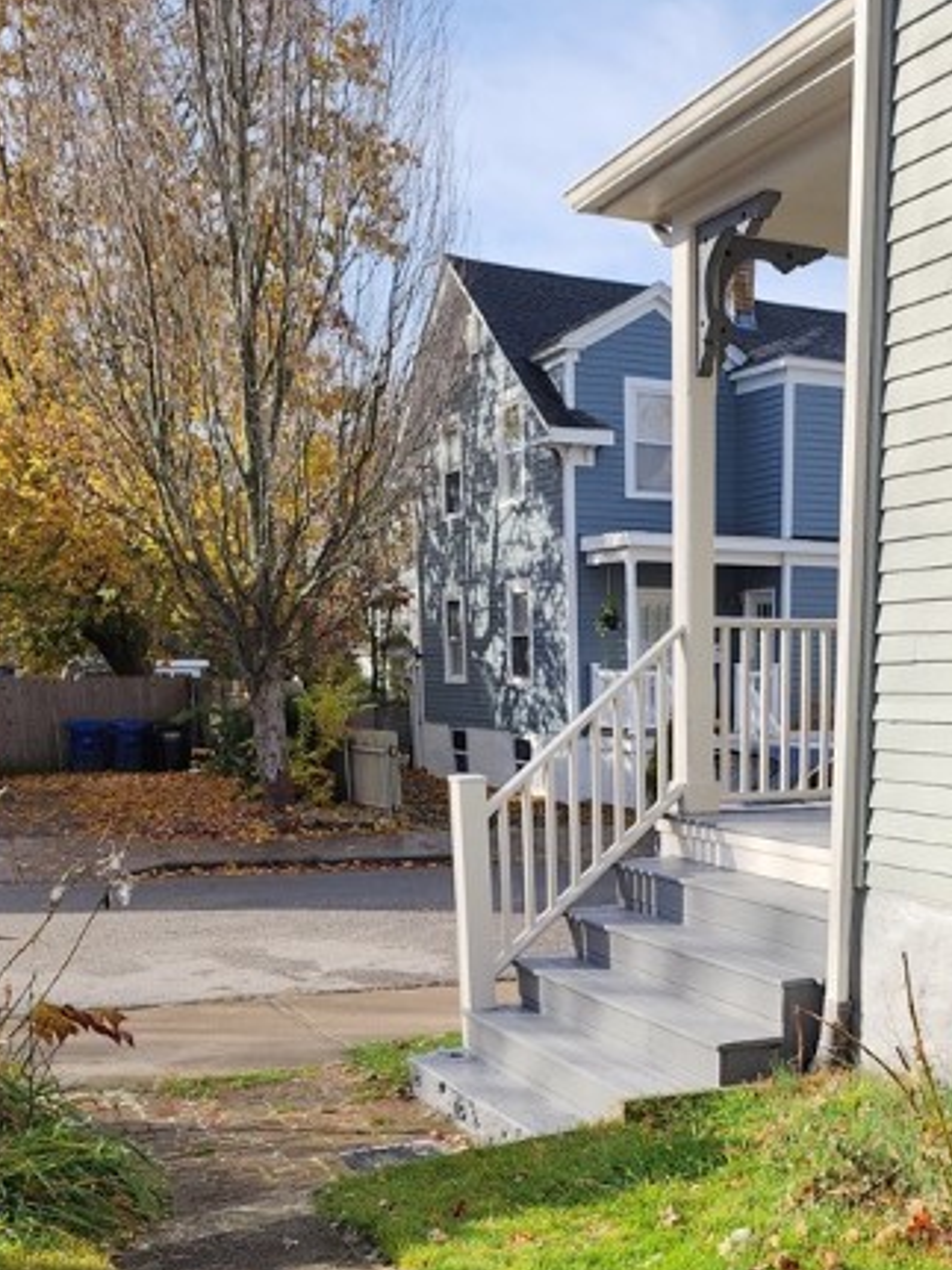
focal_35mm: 41
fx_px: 1504
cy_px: 1017
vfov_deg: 43.6
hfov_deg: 34.4
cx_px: 719
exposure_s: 1/717
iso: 12
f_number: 1.8
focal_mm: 6.4
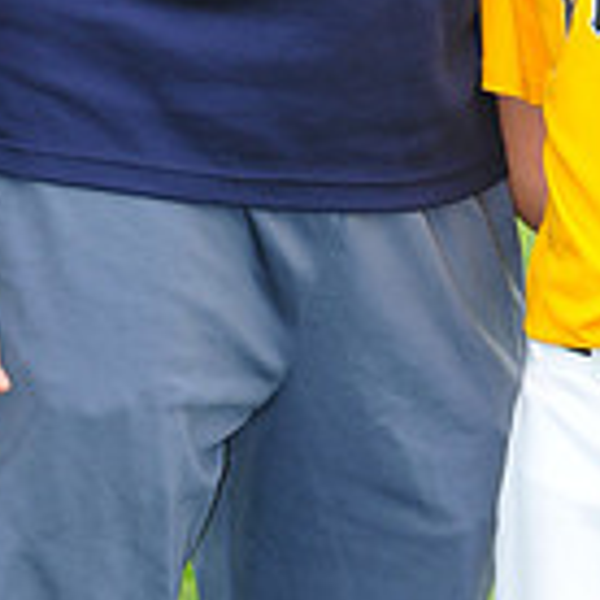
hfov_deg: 4.1
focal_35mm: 427
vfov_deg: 4.1
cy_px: -396
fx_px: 8374
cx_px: 422
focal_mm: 120
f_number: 7.1
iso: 400
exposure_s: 1/200
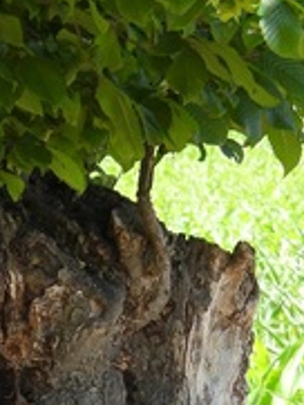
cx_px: -96
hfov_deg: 2.7
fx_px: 6444
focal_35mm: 551
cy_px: 401
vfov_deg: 3.6
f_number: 4
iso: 100
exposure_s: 1/160
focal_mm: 22.3
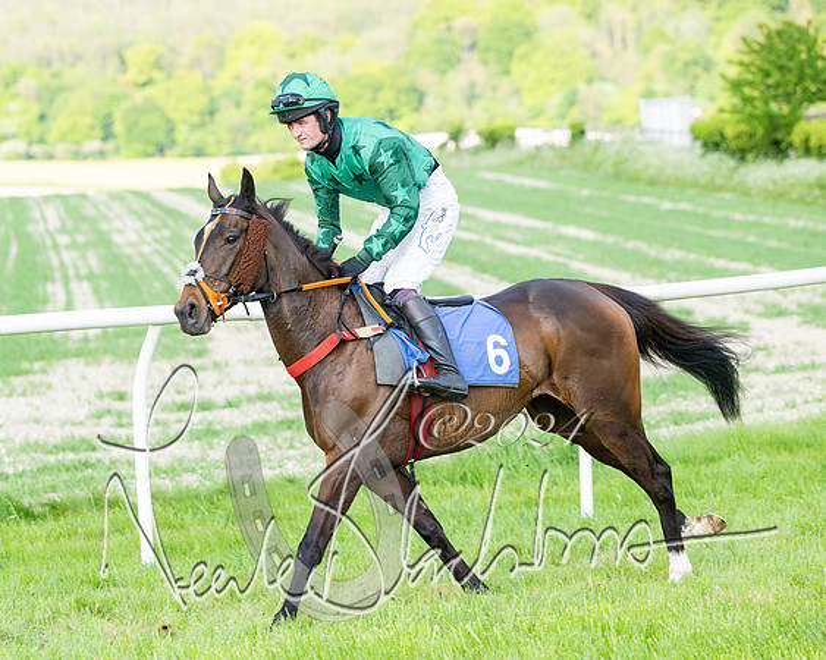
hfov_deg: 11.0
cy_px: 324
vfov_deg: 8.8
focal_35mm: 175
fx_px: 4281
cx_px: 346
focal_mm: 125
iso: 400
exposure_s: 1/1250
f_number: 4
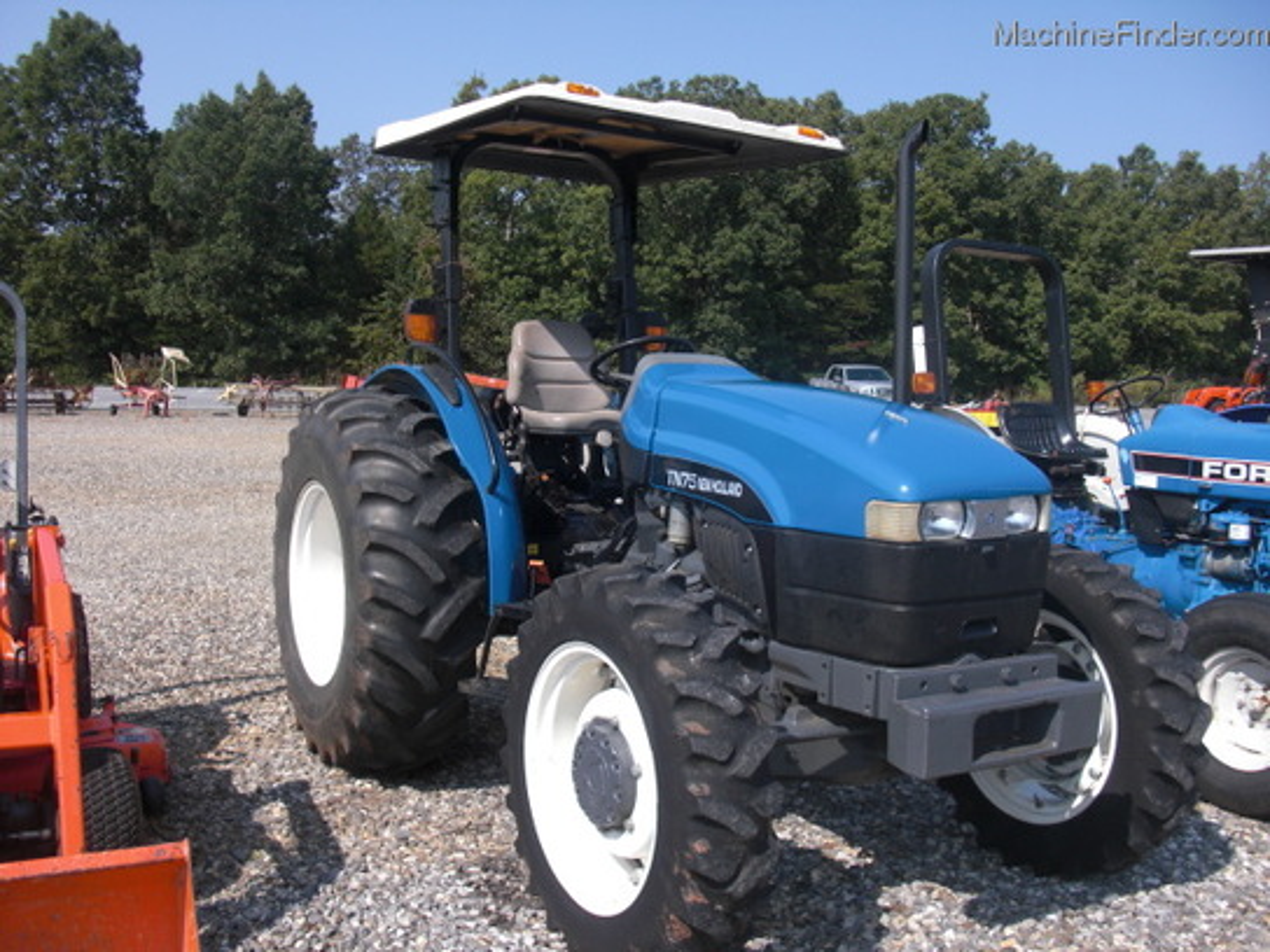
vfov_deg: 39.7
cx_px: 635
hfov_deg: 51.4
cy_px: 476
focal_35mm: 36
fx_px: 1321
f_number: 2.8
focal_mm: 6.3
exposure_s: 1/800
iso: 50
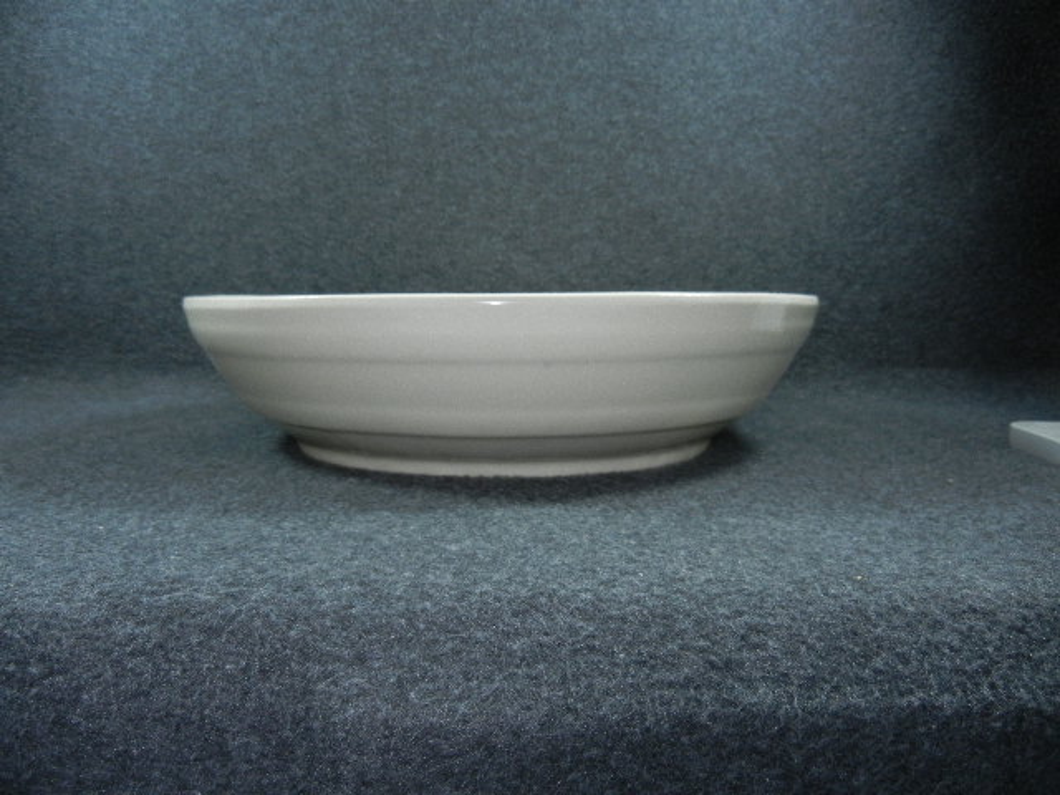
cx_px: 530
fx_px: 919
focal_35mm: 30
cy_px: 398
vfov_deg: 46.8
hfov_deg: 60.0
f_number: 3.5
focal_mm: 5.4
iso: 382
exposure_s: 1/30
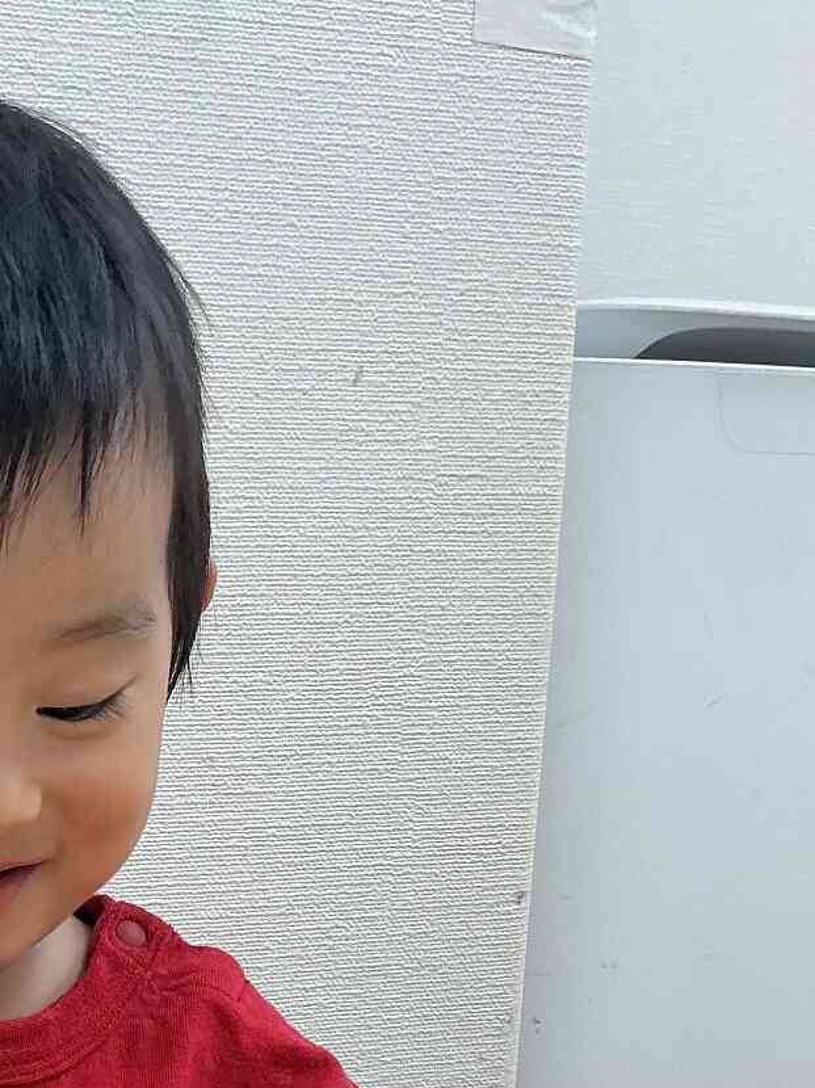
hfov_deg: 20.2
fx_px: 2199
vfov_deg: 25.8
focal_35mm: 70
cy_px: 1176
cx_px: -45
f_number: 1.8
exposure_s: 1/120
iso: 32
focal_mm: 3
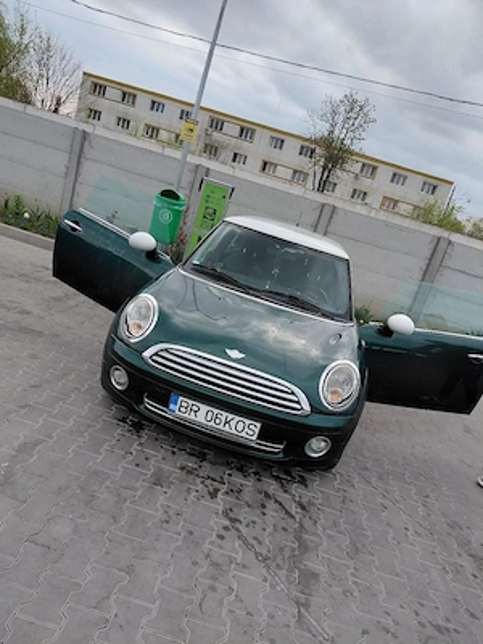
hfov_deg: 54.9
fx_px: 465
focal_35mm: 25
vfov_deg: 69.4
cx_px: 242
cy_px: 322
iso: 64
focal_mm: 4.69
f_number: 1.8
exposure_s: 1/120
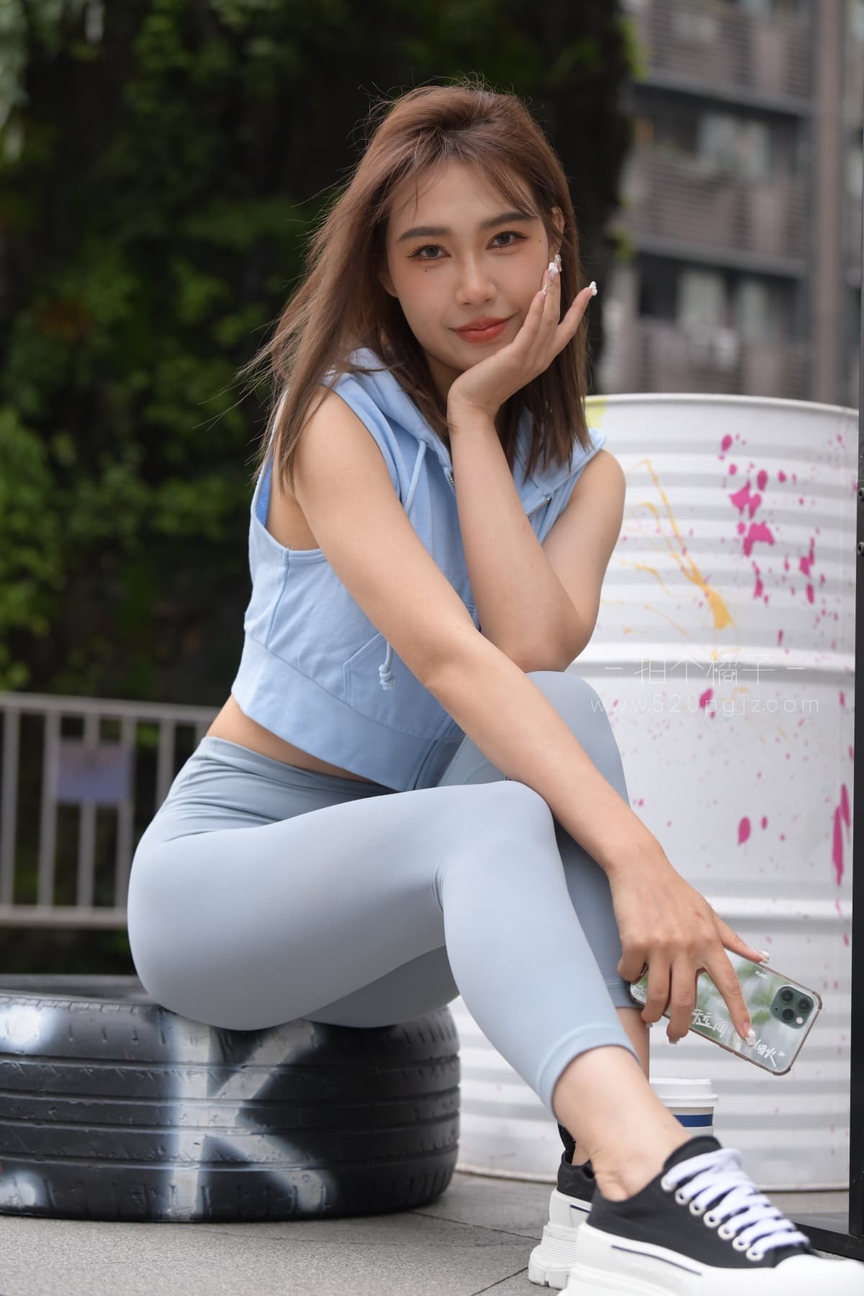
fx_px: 2520
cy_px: 648
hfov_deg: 19.5
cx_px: 432
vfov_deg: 28.8
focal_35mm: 70
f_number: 4
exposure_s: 1/800
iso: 560
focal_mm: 70
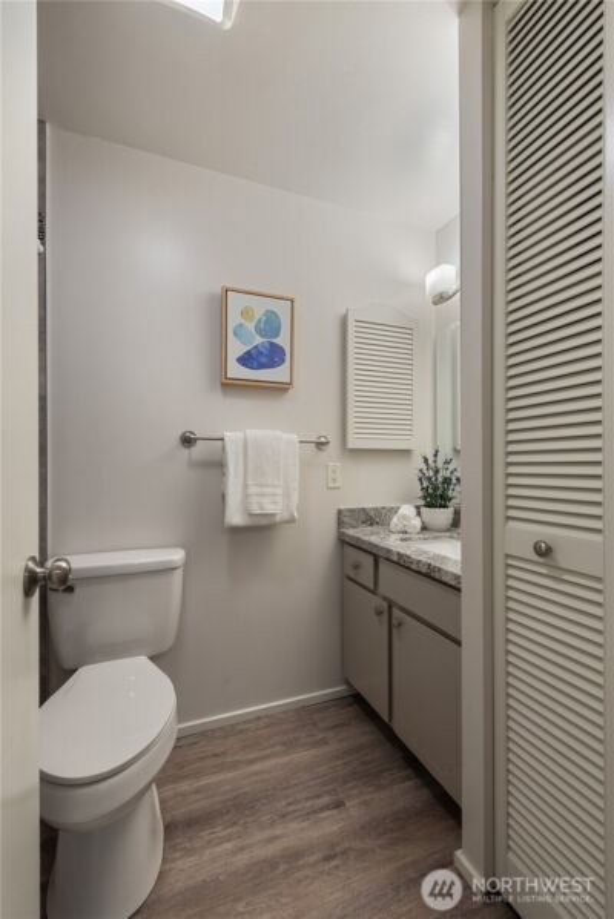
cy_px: 460
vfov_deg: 104.2
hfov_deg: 81.3
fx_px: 358
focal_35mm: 14
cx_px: 307
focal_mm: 14
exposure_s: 1/5
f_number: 8
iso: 200
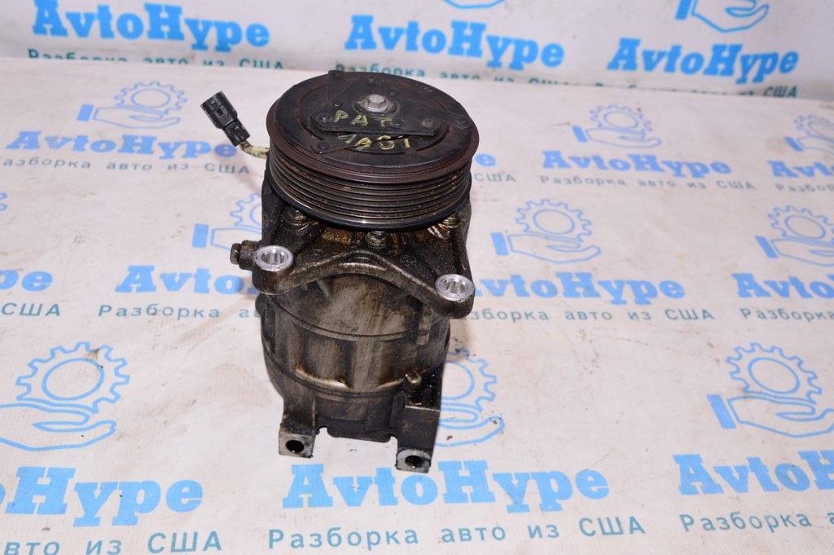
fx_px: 833
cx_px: 417
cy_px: 278
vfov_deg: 36.8
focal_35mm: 36
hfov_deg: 53.2
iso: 1600
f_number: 8
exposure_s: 1/160
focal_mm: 24
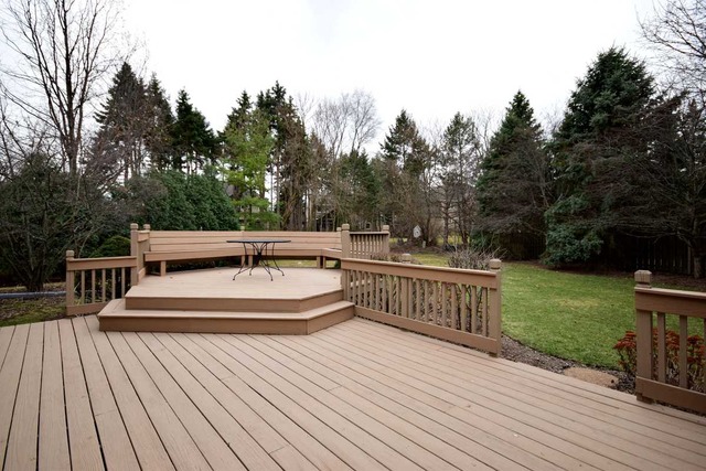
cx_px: 353
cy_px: 236
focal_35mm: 18
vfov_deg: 67.4
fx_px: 353
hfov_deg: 90.0
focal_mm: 12
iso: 500
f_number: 7.1
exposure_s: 1/200
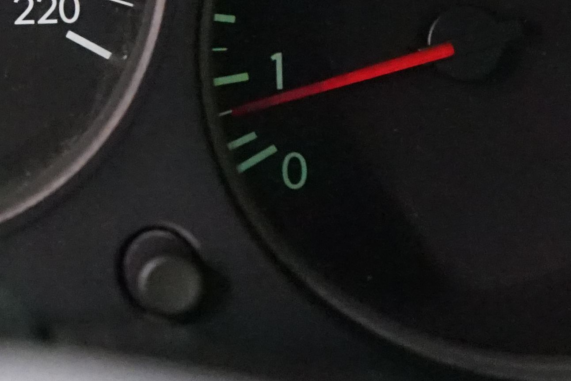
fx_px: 2062
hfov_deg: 15.0
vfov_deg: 10.4
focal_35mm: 130
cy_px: -79
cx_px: -202
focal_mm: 28
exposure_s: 1/30
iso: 6400
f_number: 3.5
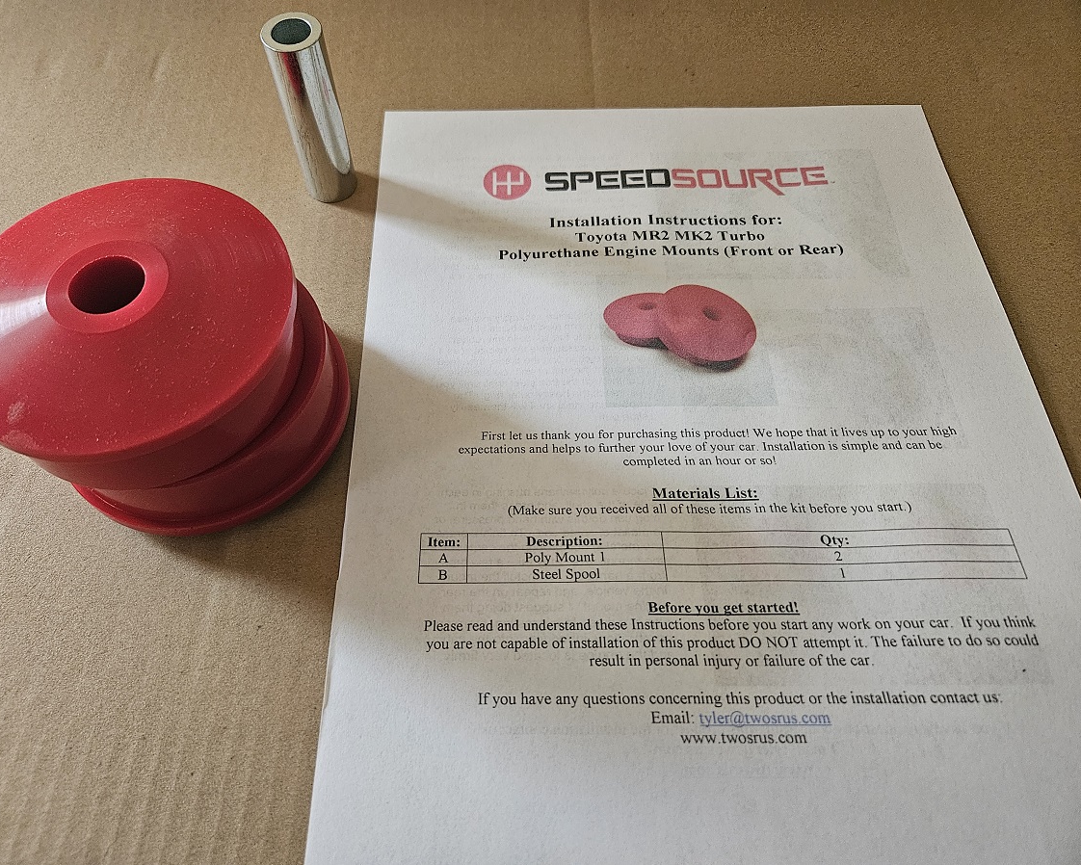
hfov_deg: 70.2
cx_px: 506
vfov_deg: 58.8
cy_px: 432
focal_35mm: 24
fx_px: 768
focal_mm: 5.4
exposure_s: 1/60.2
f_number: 1.8
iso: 640
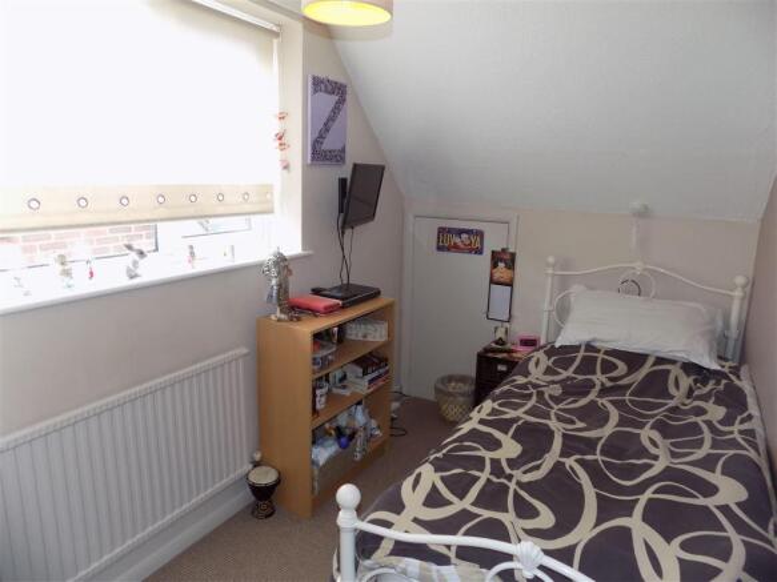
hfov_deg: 73.9
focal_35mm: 23
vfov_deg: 58.9
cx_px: 388
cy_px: 291
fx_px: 516
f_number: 3.1
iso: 220
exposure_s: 1/30
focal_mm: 4
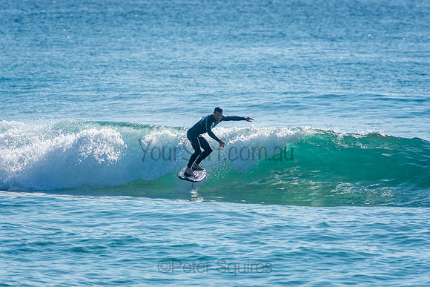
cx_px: 215
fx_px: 7168
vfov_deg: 2.3
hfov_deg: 3.4
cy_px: 144
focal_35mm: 600
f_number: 5.6
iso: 200
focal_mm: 400
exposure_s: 1/1250
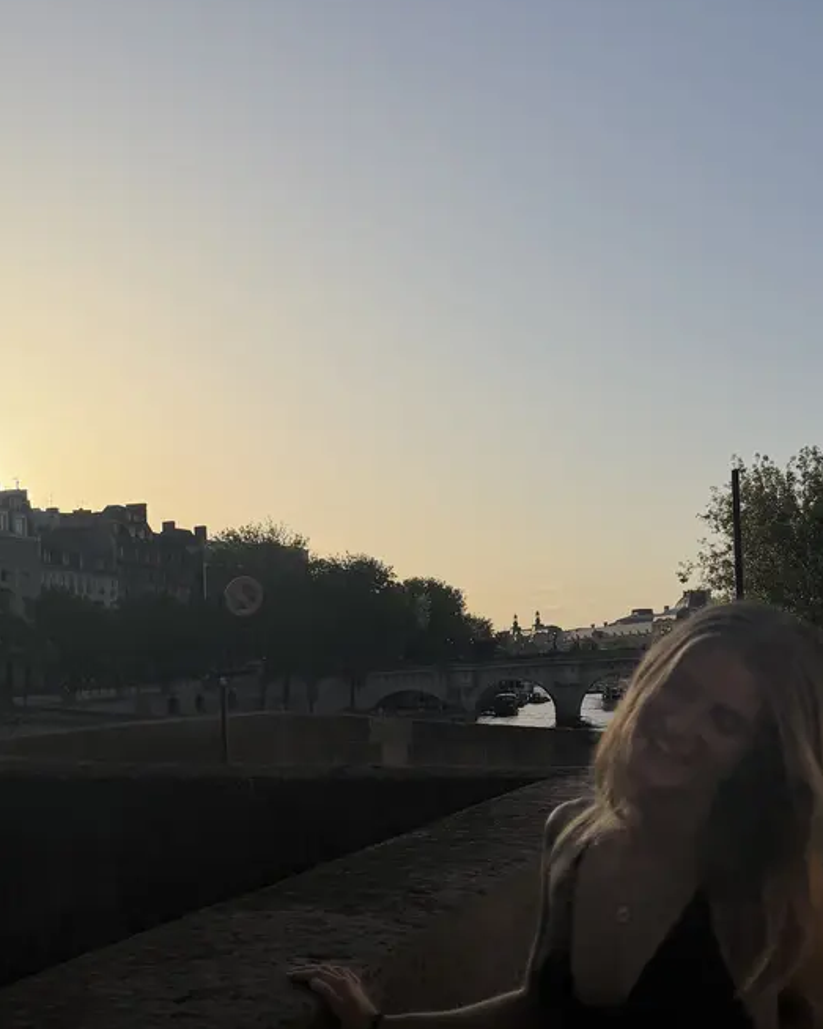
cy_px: 618
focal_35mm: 43
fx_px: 1310
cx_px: 378
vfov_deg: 42.7
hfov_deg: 34.9
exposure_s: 1/32258
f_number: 1.78
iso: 100
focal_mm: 6.76
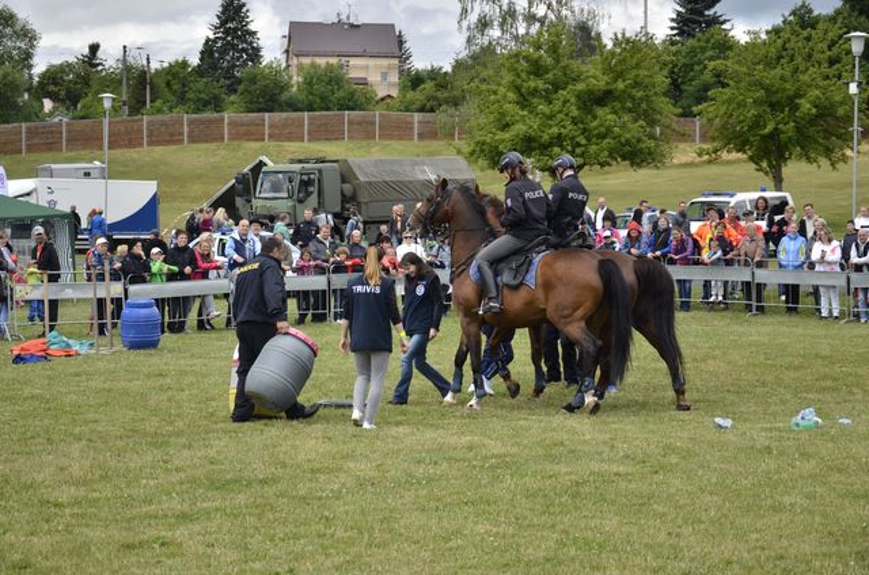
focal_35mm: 78
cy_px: 288
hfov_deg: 26.0
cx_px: 434
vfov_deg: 17.4
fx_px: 1879
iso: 100
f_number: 5
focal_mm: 52
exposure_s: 1/320
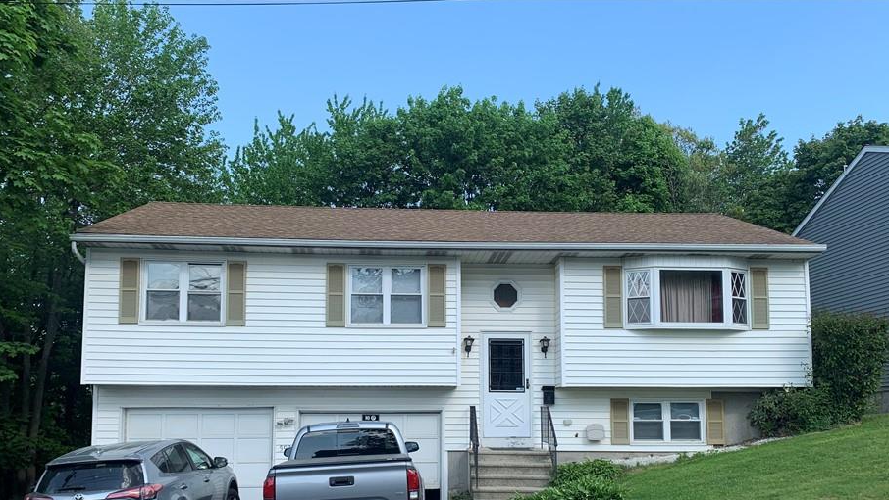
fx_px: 754
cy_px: 375
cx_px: 438
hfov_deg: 61.0
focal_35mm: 32
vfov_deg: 35.9
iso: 25
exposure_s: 1/928
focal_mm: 4.25
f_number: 1.8
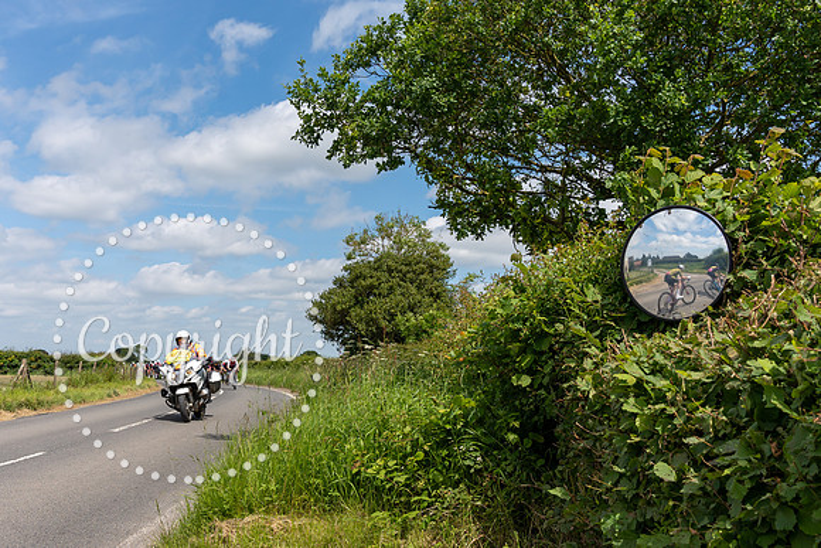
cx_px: 389
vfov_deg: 35.8
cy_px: 342
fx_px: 843
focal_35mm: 37
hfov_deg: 51.9
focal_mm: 28
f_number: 6.3
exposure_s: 1/1250
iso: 100
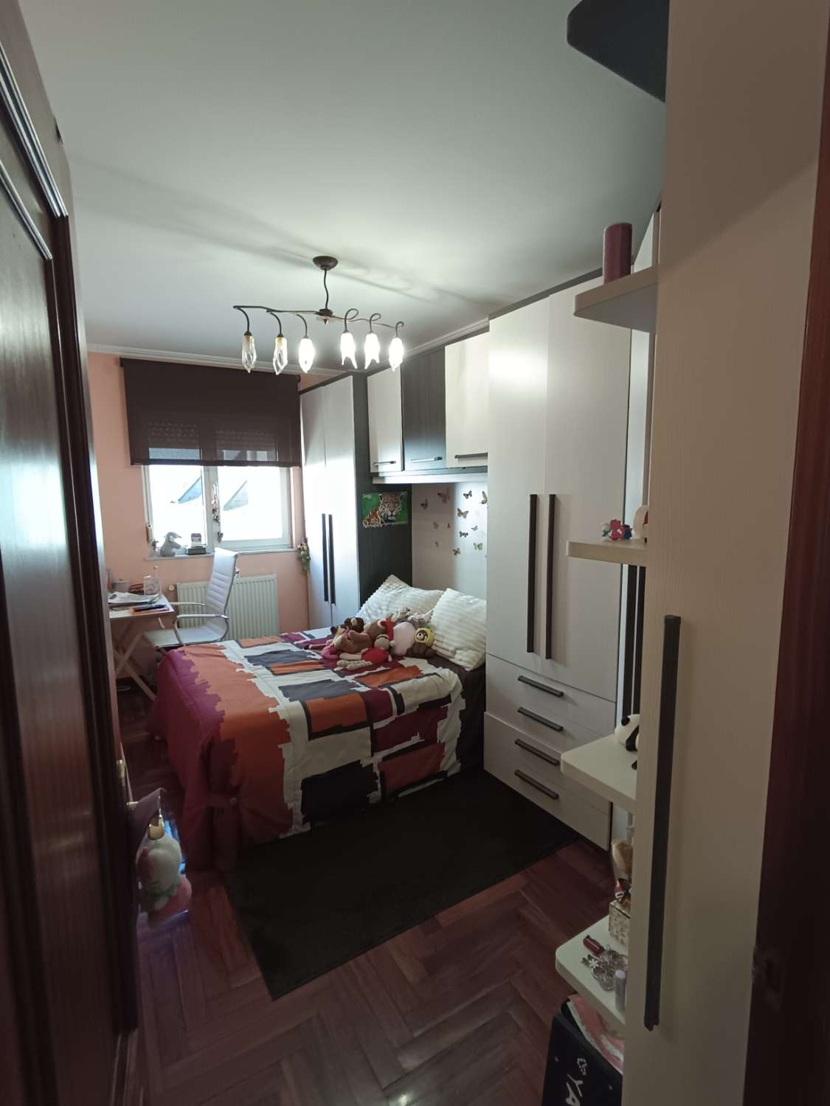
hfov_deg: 78.1
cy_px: 553
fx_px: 512
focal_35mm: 16
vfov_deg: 94.5
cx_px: 415
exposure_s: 1/50
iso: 305
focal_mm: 1.65
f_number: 2.2
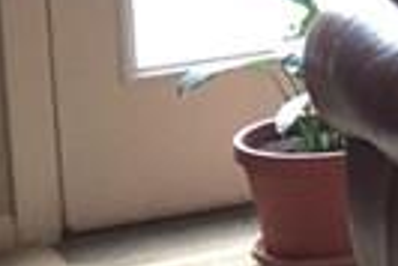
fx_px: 2568
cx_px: 1335
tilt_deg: -10.4
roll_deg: -0.6
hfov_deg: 7.4
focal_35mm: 232
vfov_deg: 5.9
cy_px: -134
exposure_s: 1/30
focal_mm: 4.15
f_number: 2.2
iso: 50
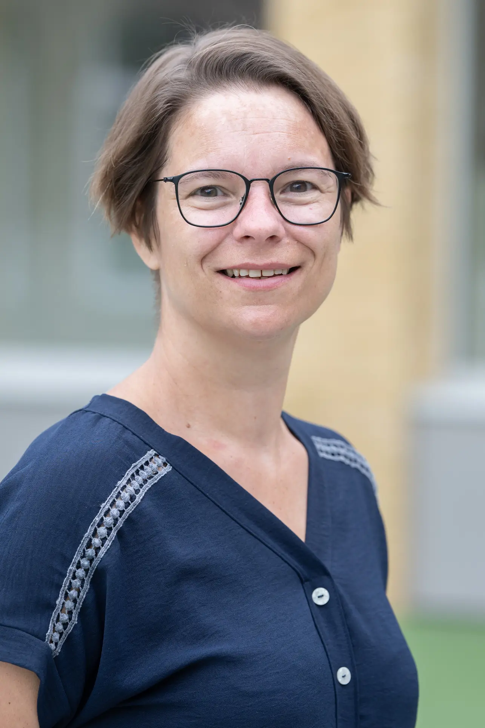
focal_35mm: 135
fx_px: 2728
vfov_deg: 15.2
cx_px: 242
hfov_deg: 10.2
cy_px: 364
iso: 500
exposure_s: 1/160
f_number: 3.5
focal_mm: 135
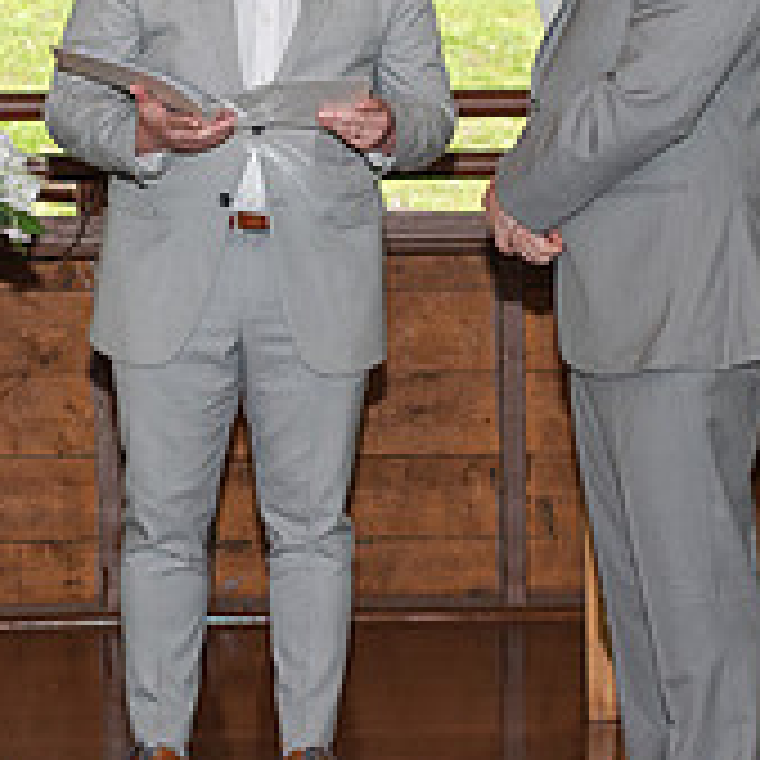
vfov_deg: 10.0
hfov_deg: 10.0
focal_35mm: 175
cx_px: 248
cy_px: 193
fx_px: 4347
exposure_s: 1/200
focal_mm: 50
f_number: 3.5
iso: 800
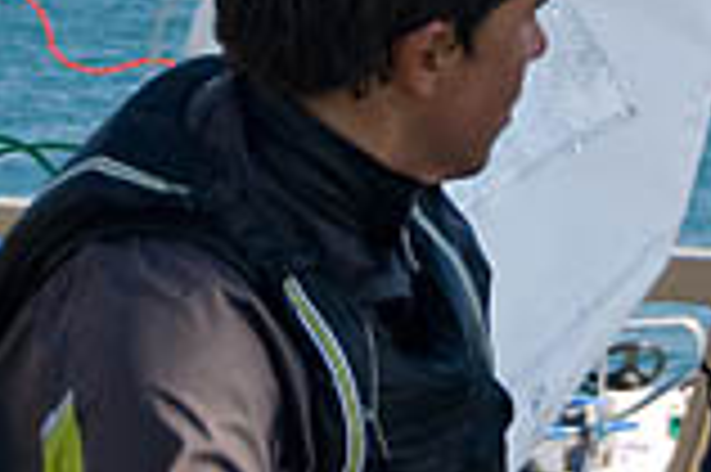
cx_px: 652
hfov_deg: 8.4
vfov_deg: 5.6
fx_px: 4794
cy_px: 301
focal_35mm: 243
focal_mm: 44
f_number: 5.6
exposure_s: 1/750
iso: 200
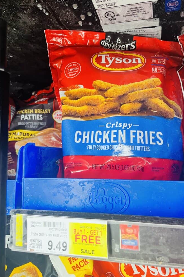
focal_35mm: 28
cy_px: 137
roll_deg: +1.1
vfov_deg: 65.5
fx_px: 215
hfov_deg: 46.3
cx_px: 100
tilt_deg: +3.3
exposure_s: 1/60
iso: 80
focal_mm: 4.2
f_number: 1.6
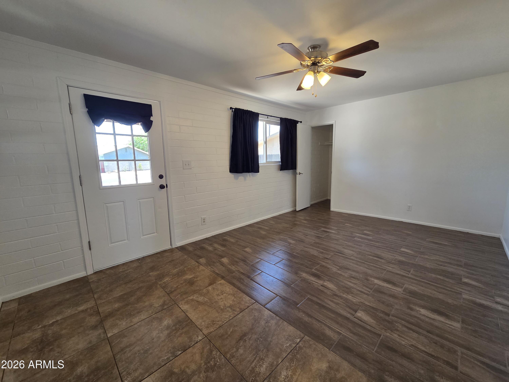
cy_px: 191
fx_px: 191
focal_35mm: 13
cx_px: 254
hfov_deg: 106.2
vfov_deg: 89.9
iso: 160
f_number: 2.2
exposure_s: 1/120
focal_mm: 2.2
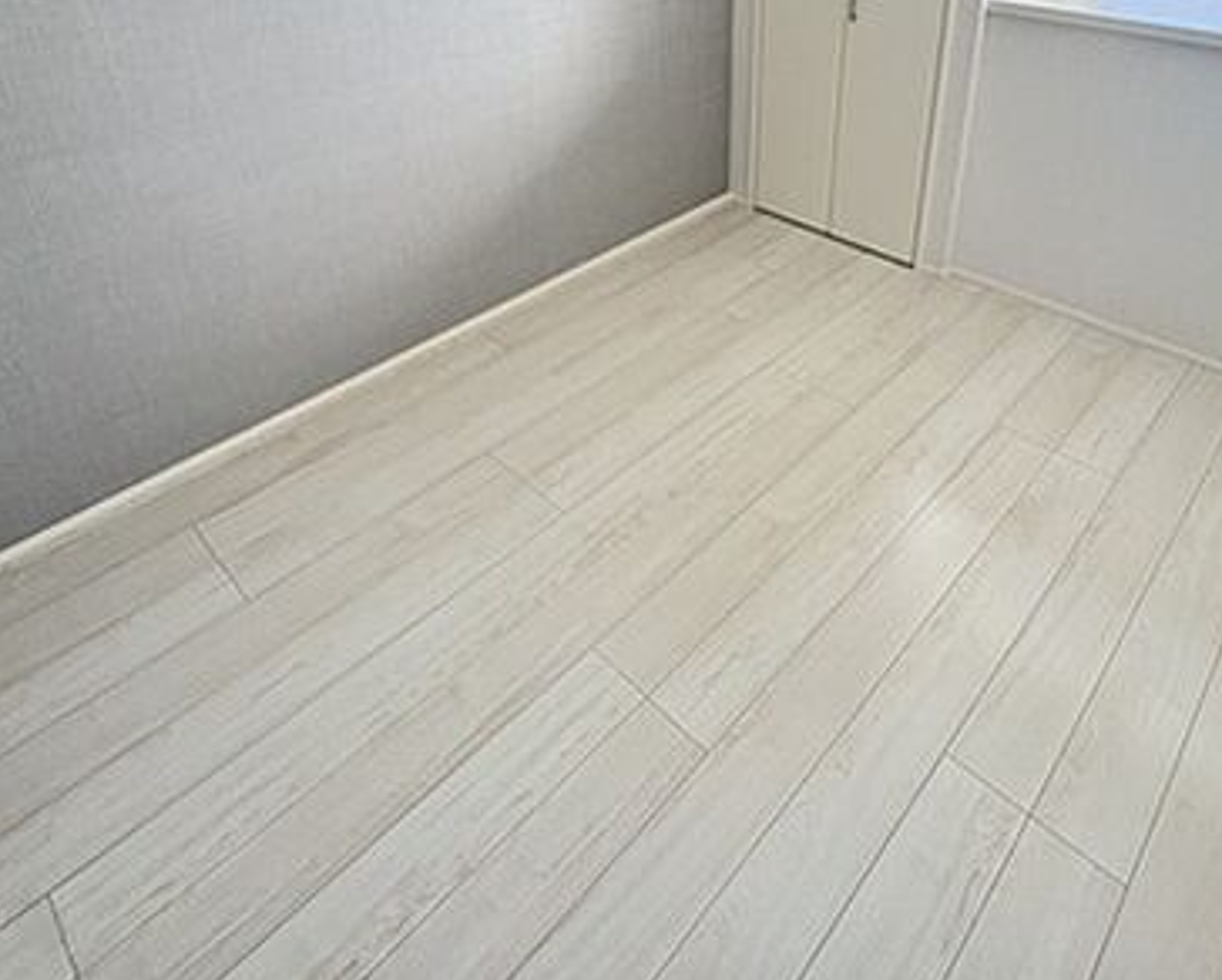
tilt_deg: -24.3
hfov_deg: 70.1
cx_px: 668
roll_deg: +1.5
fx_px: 869
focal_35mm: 24
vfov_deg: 54.6
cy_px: 188
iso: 200
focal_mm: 2.22
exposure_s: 1/60
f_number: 2.2
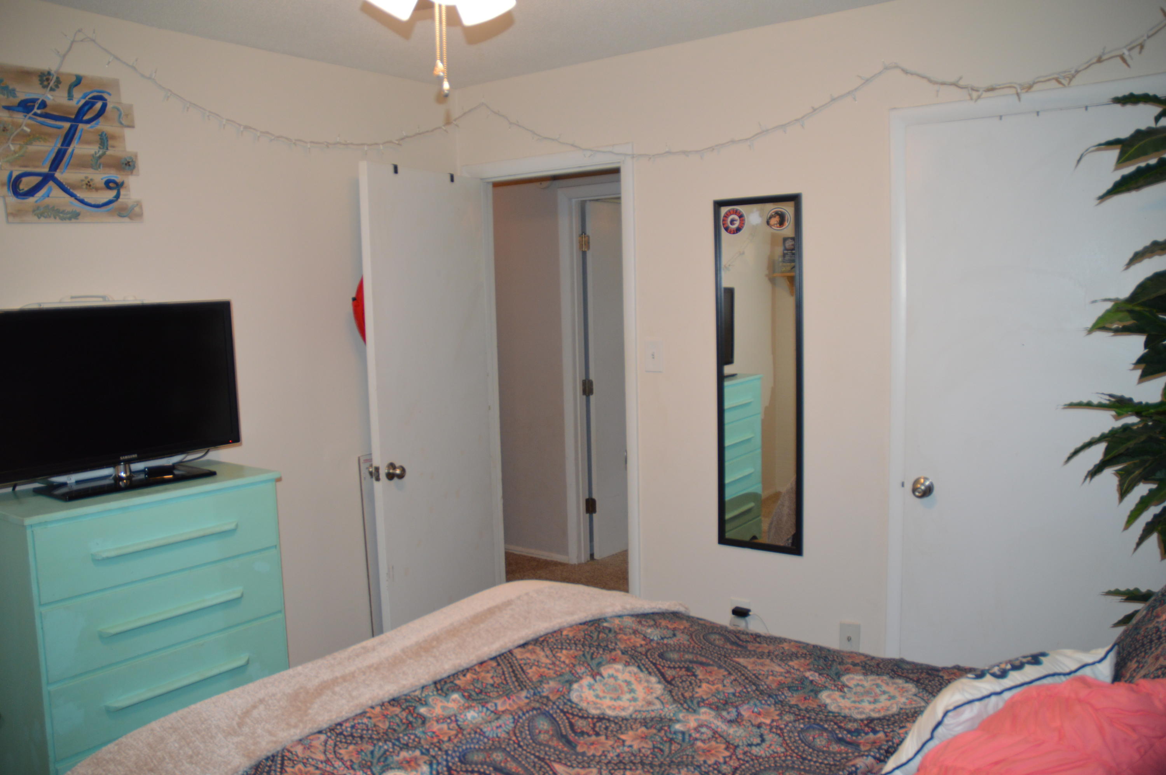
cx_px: 583
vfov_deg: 47.8
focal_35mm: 27
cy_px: 388
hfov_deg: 67.4
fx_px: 874
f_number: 3.5
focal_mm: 18
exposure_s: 1/60
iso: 450
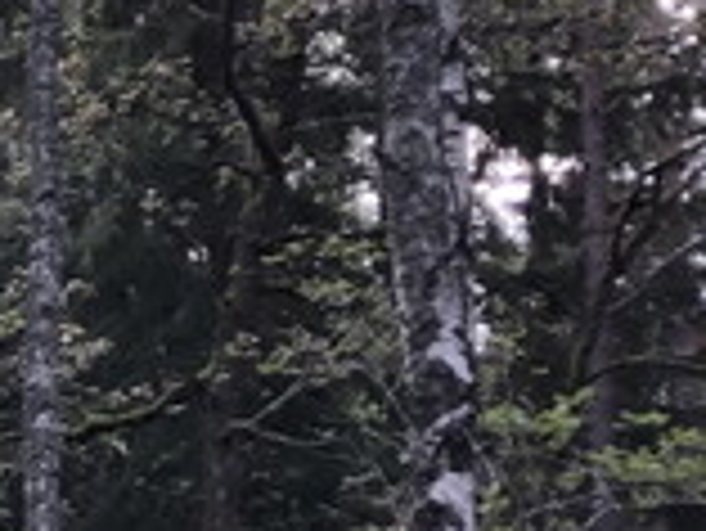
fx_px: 3490
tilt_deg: +5.3
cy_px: 662
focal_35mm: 171
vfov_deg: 8.6
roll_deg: +0.6
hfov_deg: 10.1
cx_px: -980
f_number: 1.8
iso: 50
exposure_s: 1/120
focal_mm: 3.99
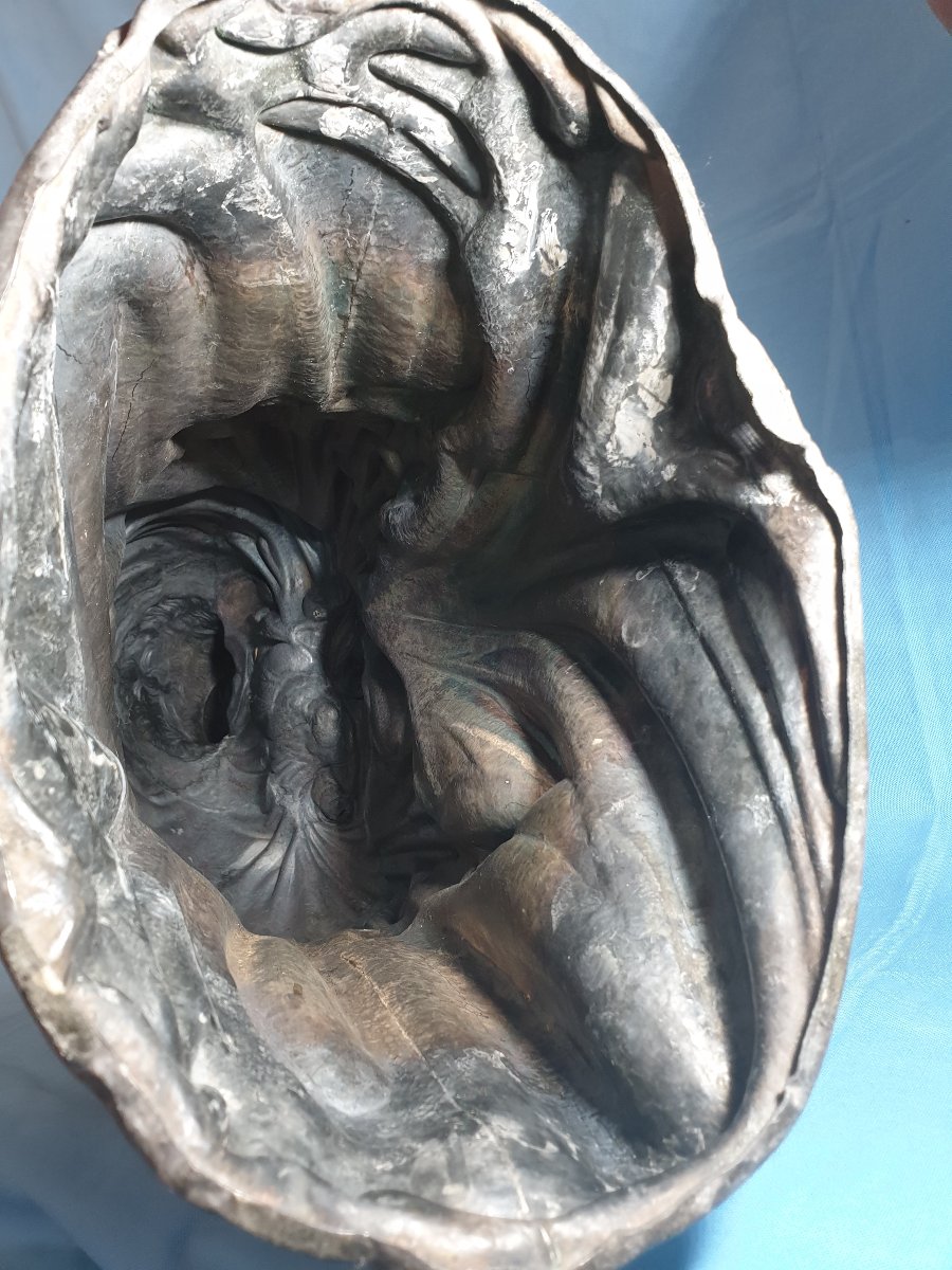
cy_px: 635
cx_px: 476
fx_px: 953
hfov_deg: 53.1
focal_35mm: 26
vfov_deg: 67.3
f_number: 2.4
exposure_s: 1/50
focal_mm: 4.3
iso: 160
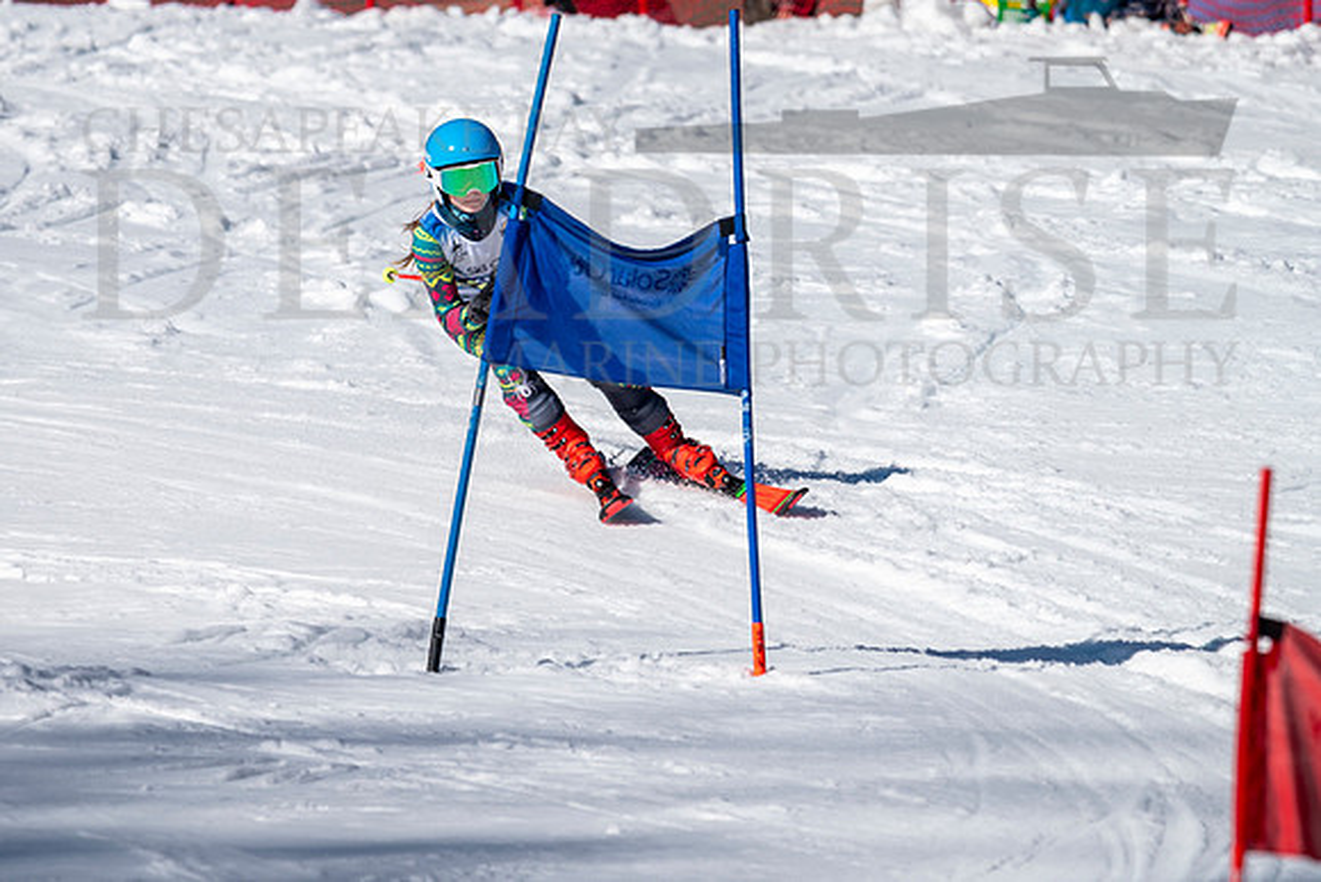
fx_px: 27171
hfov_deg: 2.8
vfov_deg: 1.9
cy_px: 430
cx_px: 482
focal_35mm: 740
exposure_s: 1/2000
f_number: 8
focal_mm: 560
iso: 400
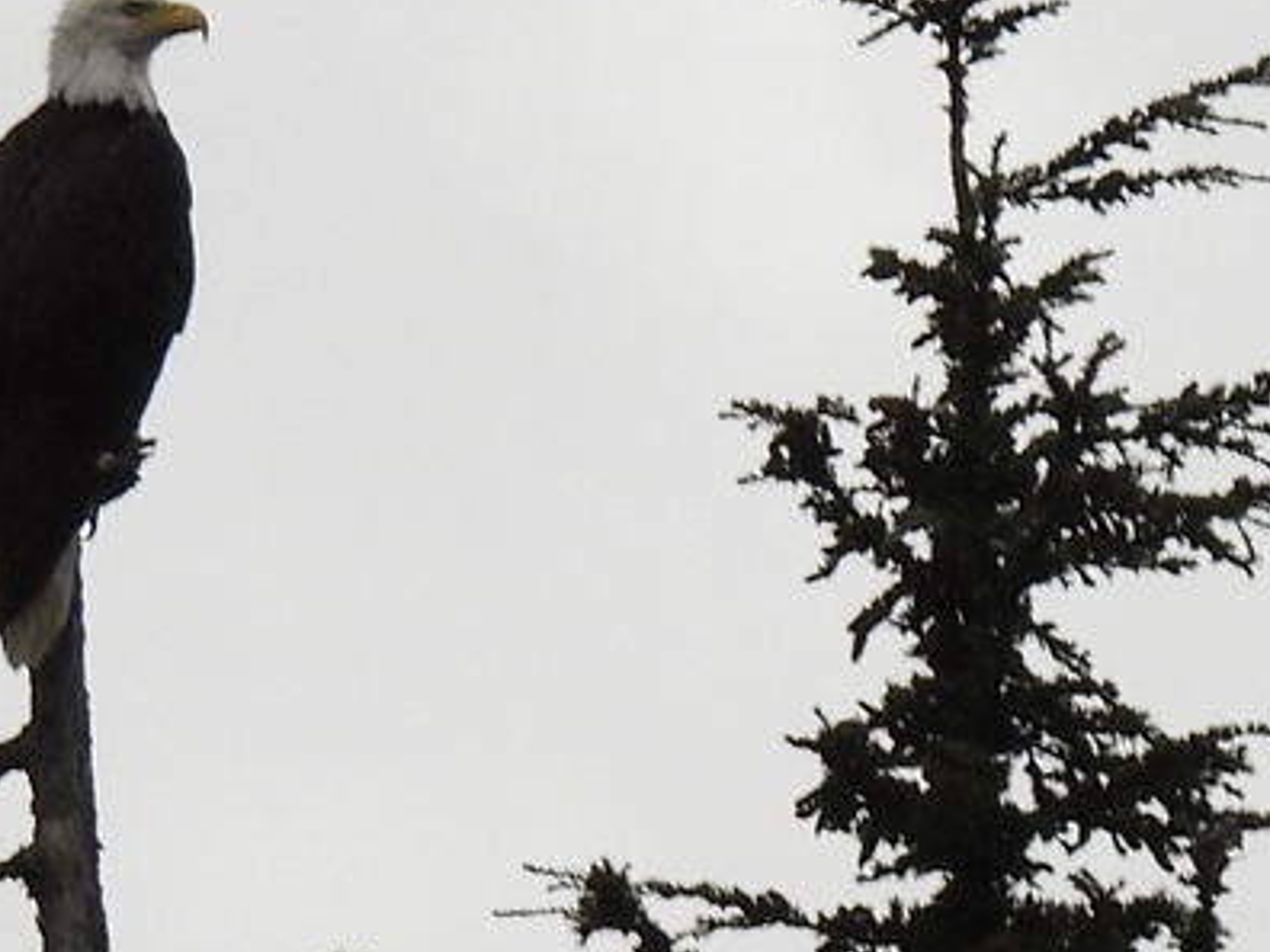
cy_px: 298
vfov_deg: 4.8
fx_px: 11410
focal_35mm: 311
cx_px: 481
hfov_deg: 6.4
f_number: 4.5
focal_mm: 39.3
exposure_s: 1/250
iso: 140
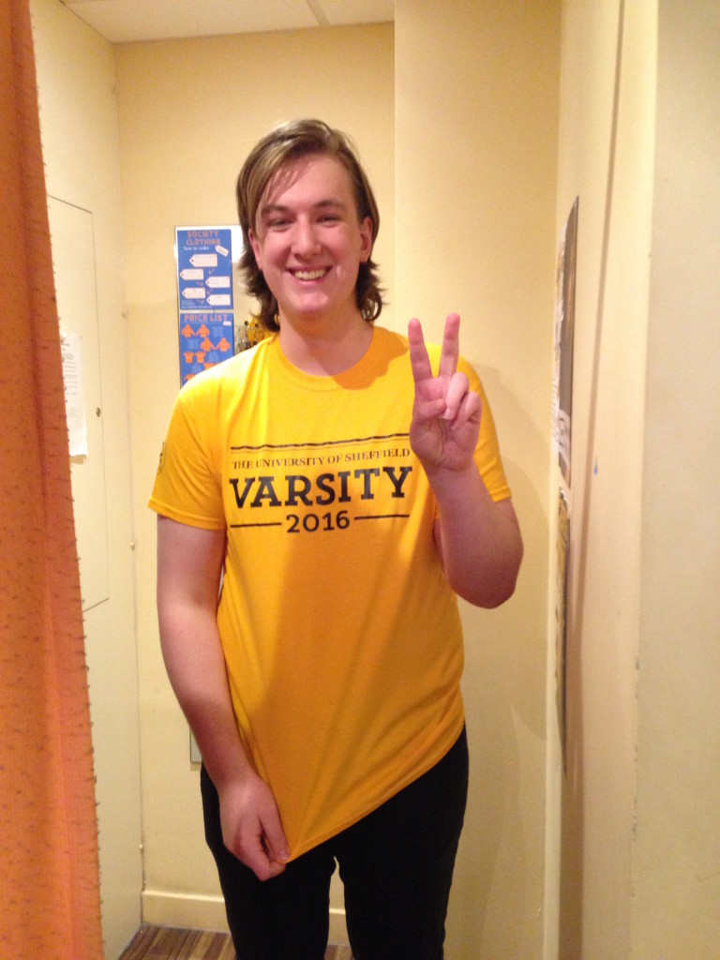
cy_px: 480
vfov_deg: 55.4
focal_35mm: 33
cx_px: 360
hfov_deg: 42.9
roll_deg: +0.1
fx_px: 915
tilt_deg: -6.9
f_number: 2.4
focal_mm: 4.12
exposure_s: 1/20
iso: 400
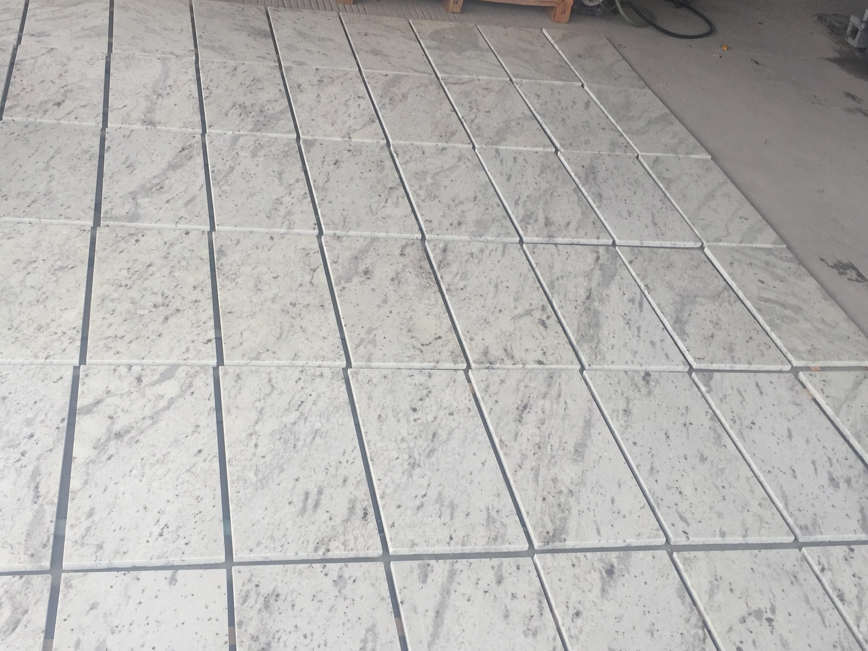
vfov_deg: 35.1
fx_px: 1028
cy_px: 341
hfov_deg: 45.7
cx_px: 404
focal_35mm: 41
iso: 32
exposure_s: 1/162
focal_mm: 4.15
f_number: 2.2
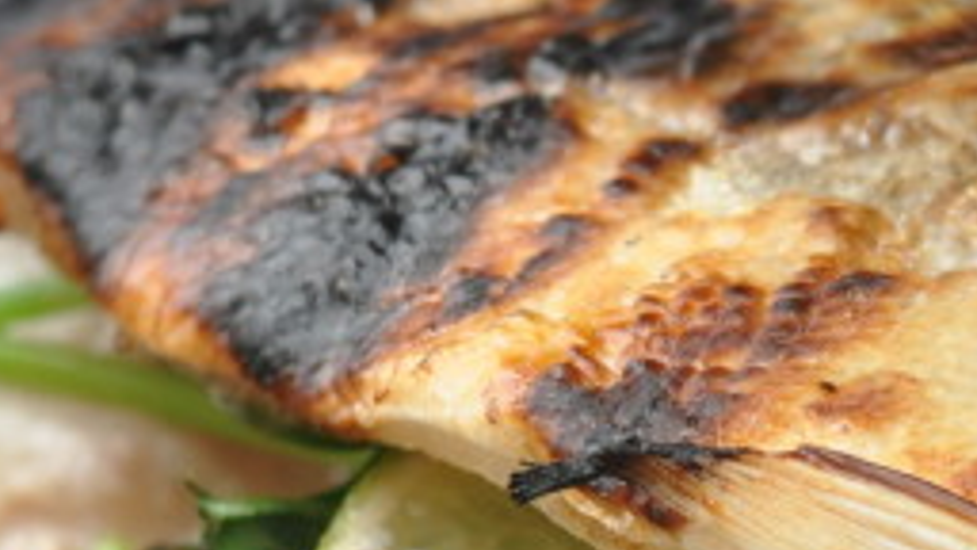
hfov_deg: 6.8
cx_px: 1237
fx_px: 8135
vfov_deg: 3.9
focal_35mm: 314
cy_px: 500
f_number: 7.1
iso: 800
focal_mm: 50
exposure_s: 1/200
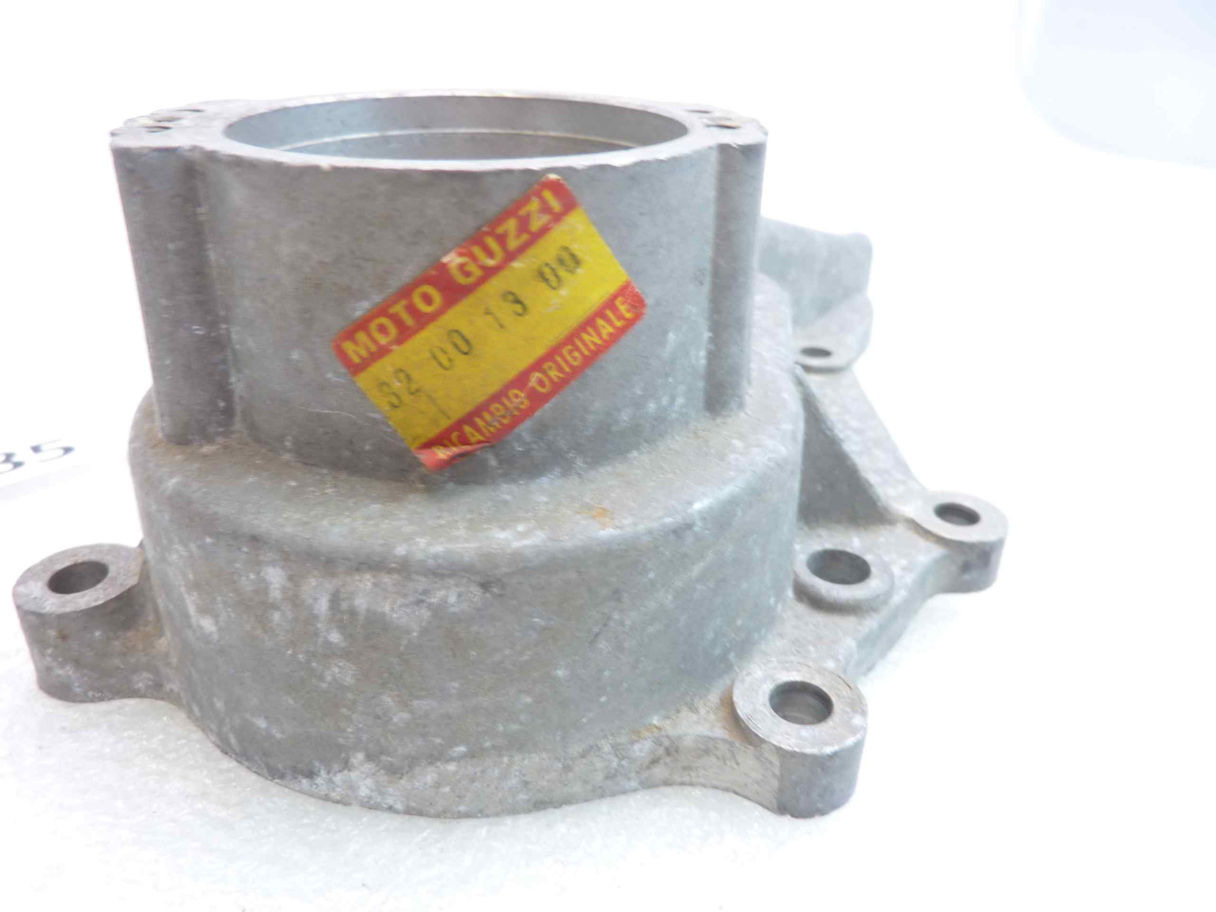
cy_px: 456
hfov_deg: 69.4
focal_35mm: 25
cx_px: 608
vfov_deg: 54.9
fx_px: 878
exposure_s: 1/8
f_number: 3.3
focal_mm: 4.1
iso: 80
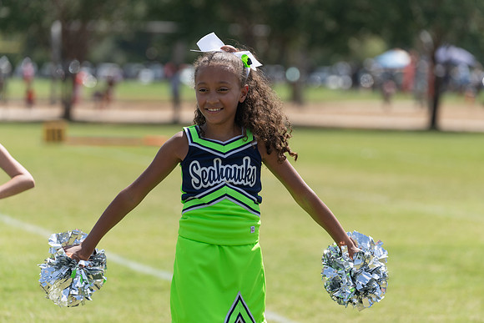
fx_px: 2394
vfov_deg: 7.7
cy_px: 162
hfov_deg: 11.5
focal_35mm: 178
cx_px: 242
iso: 160
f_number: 4
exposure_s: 1/1600
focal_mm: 178
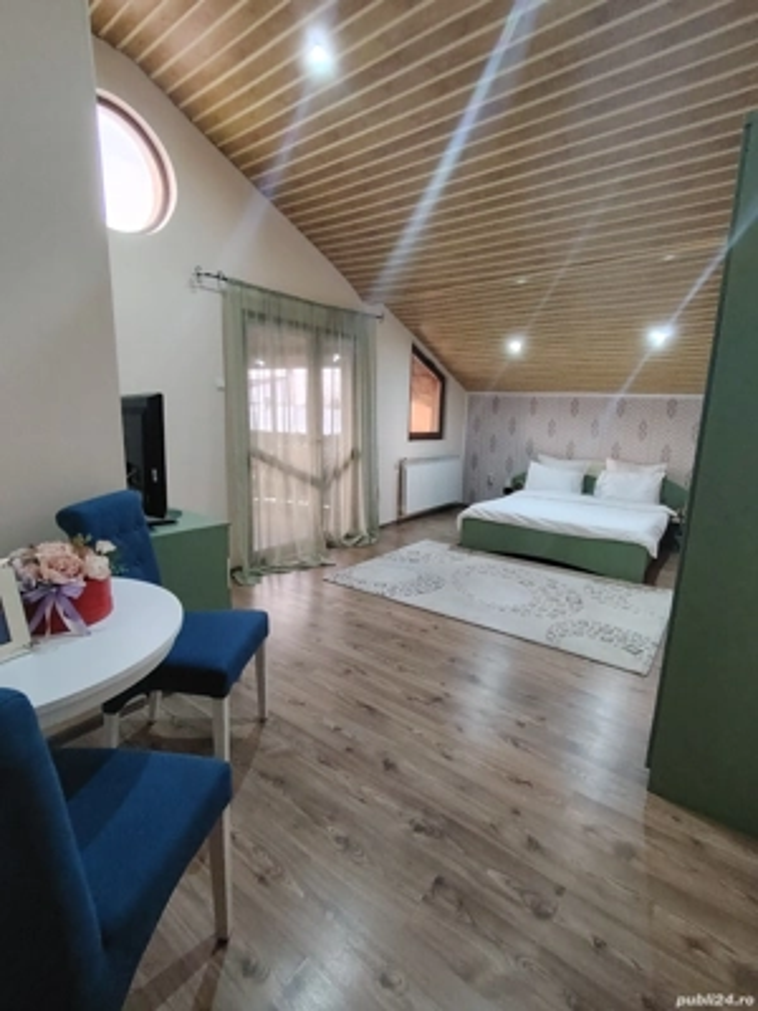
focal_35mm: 17
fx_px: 496
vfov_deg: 91.0
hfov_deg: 74.7
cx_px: 379
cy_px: 506
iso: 258
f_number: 2.2
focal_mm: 1.42
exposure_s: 1/50
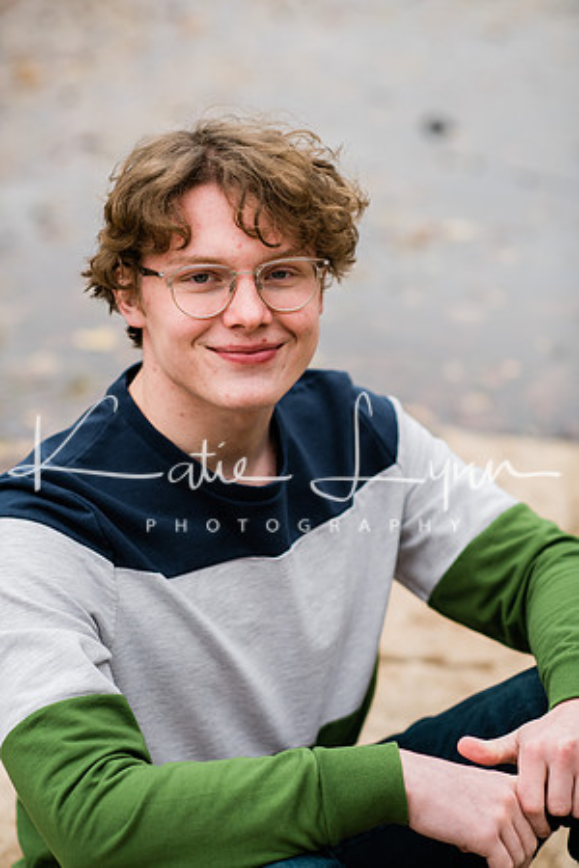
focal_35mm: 85
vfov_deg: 23.9
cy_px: 434
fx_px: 2050
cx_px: 290
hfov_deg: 16.1
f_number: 2.8
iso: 250
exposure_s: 1/500
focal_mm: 85
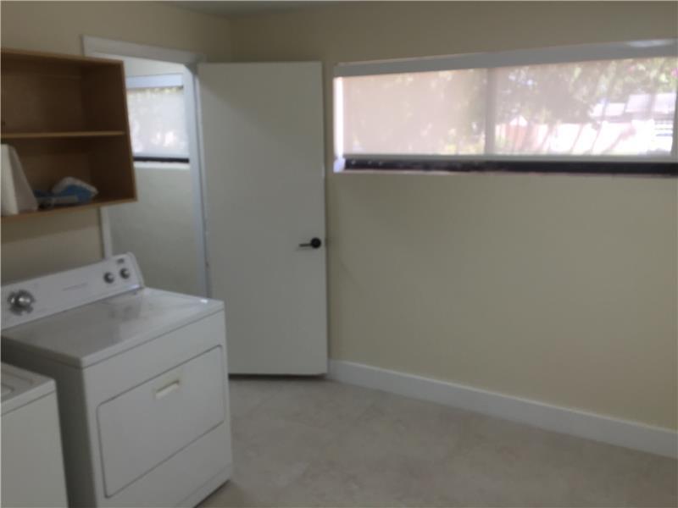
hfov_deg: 61.7
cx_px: 339
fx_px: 568
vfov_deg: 48.2
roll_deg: +0.5
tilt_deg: -11.3
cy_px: 254
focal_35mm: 29
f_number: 2.2
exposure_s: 1/60
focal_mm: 4.15
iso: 40
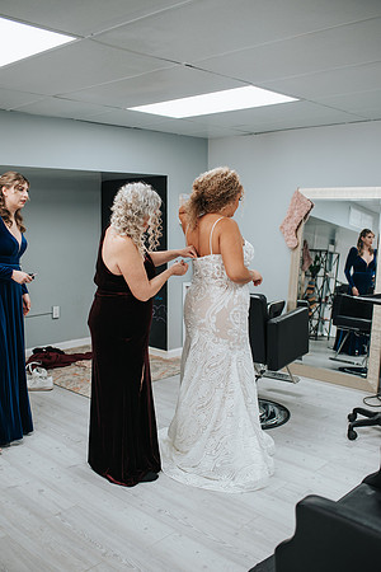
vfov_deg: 54.4
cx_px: 190
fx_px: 556
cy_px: 286
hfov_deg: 37.9
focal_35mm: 35
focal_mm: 35
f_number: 2.8
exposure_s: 1/320
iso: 560
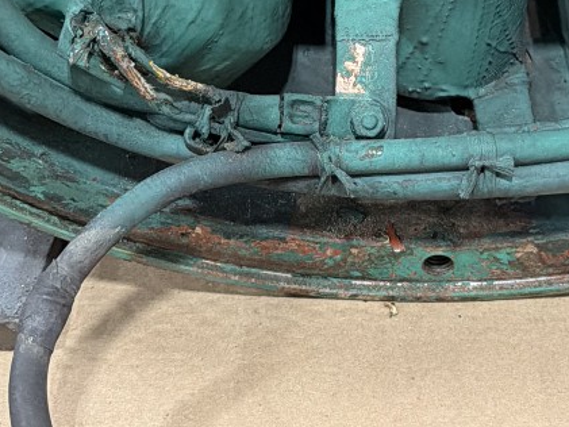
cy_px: -76
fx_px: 1250
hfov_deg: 25.4
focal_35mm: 76
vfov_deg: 18.4
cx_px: 414
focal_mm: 6.76
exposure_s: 1/60
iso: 500
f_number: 1.78
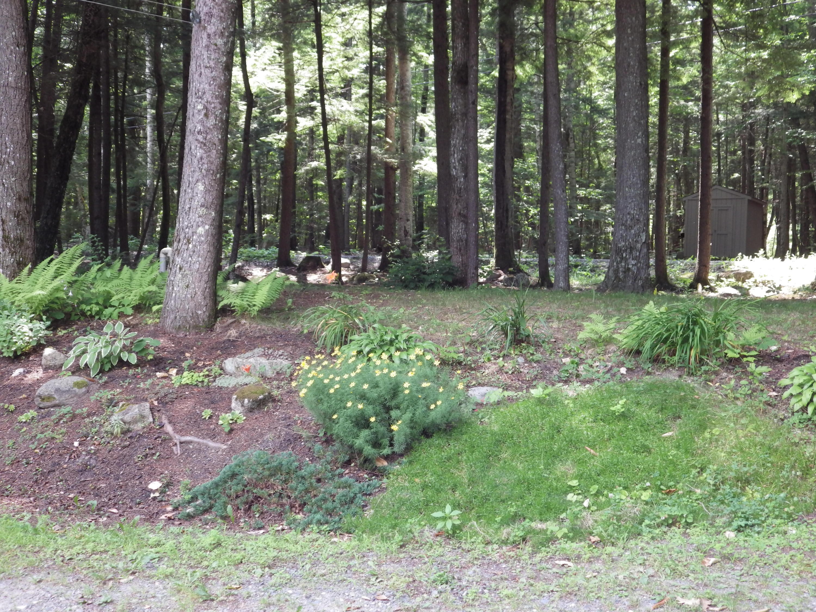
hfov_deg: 45.8
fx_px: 966
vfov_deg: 35.1
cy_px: 306
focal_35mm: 41
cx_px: 408
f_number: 3.6
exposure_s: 1/50
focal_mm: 7.4
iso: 160
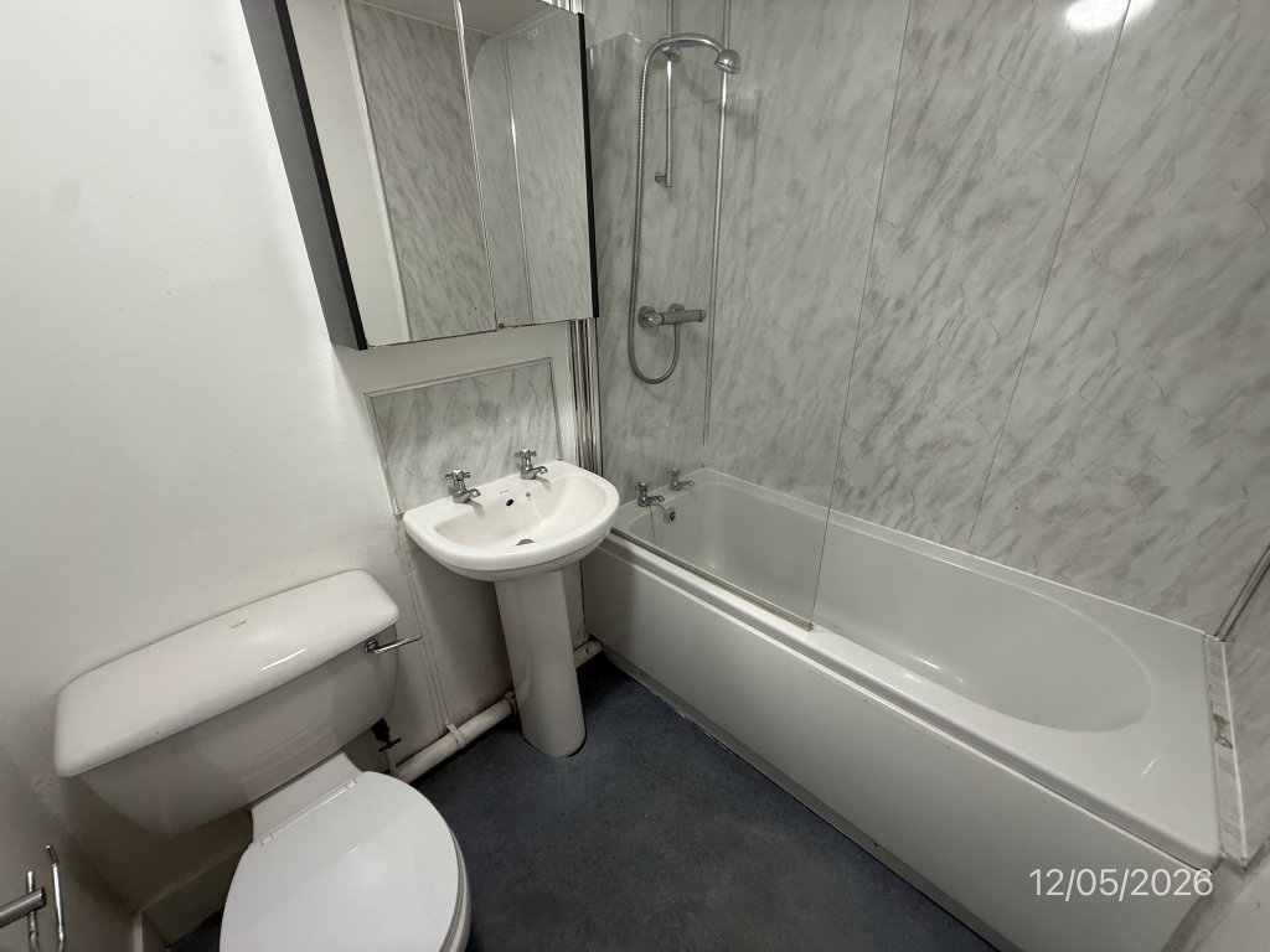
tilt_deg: -23.3
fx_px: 514
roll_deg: +0.7
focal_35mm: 14
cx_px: 635
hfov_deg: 102.1
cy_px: 476
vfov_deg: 85.7
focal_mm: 2.22
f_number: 2.2
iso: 250
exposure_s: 1/50
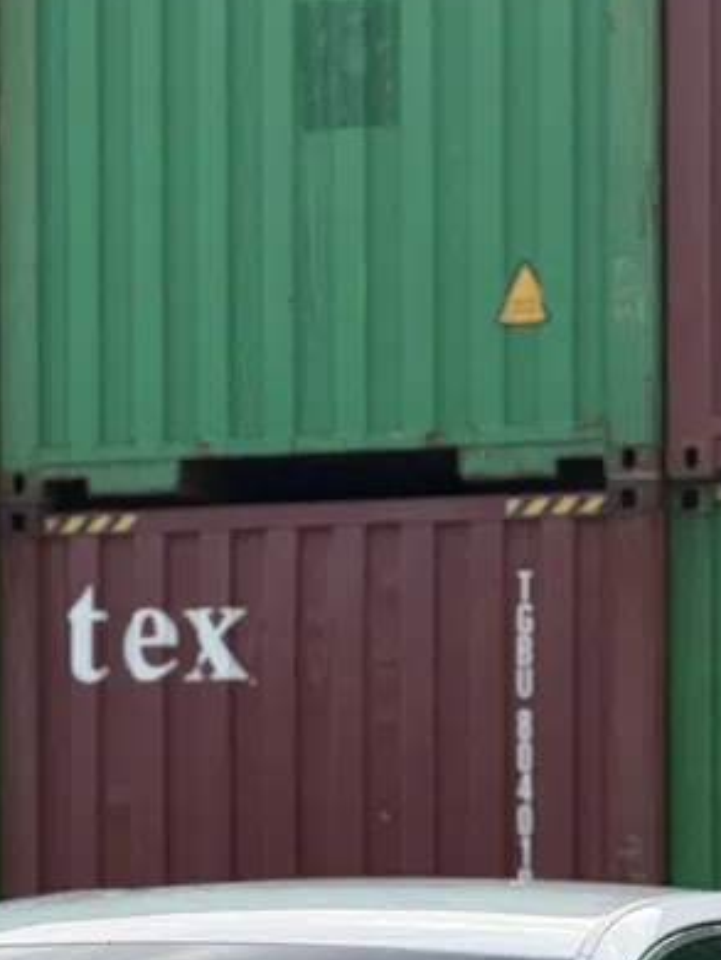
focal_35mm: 168
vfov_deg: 11.7
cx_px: 130
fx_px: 4660
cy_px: 900
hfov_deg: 8.8
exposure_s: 1/1330
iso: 80
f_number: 1.78
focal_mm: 6.76
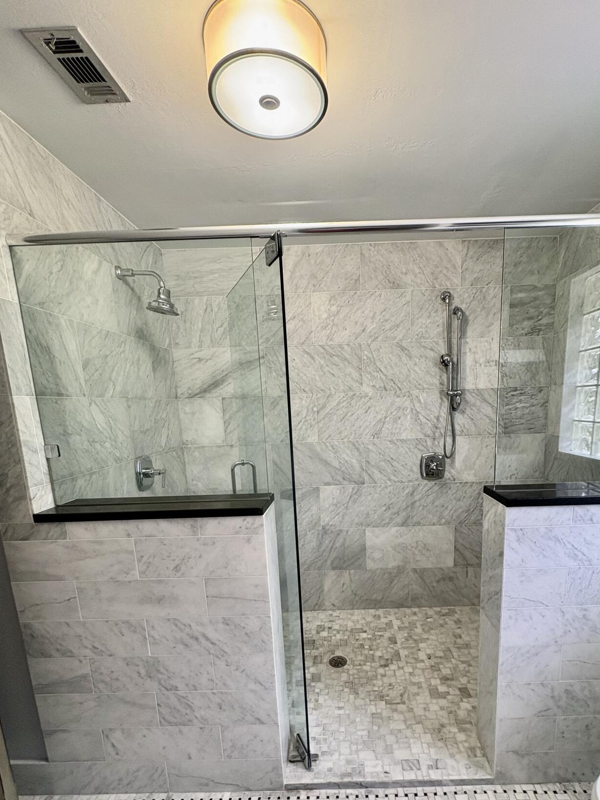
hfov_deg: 74.3
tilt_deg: -10.3
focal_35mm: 17
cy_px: 478
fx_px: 393
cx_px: 343
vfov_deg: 89.9
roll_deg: +2.3
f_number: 2.2
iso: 200
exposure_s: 1/60
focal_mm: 2.22
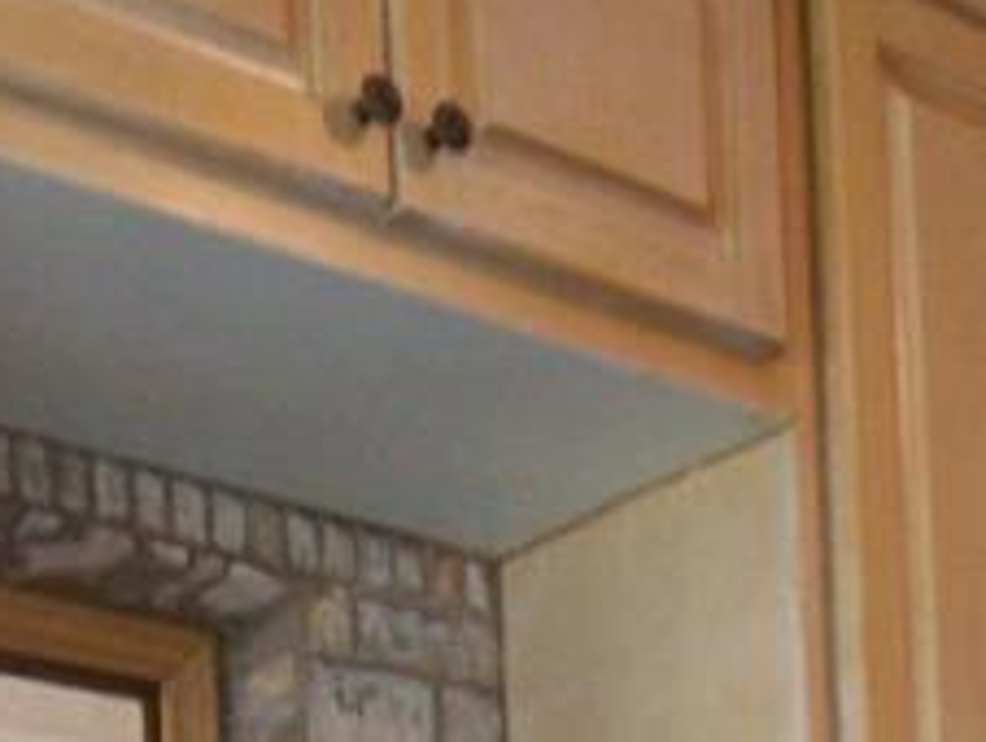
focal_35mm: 104
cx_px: 462
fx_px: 2965
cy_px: 1519
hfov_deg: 18.9
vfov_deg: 12.4
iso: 125
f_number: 2.8
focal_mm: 3.8
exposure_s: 1/30
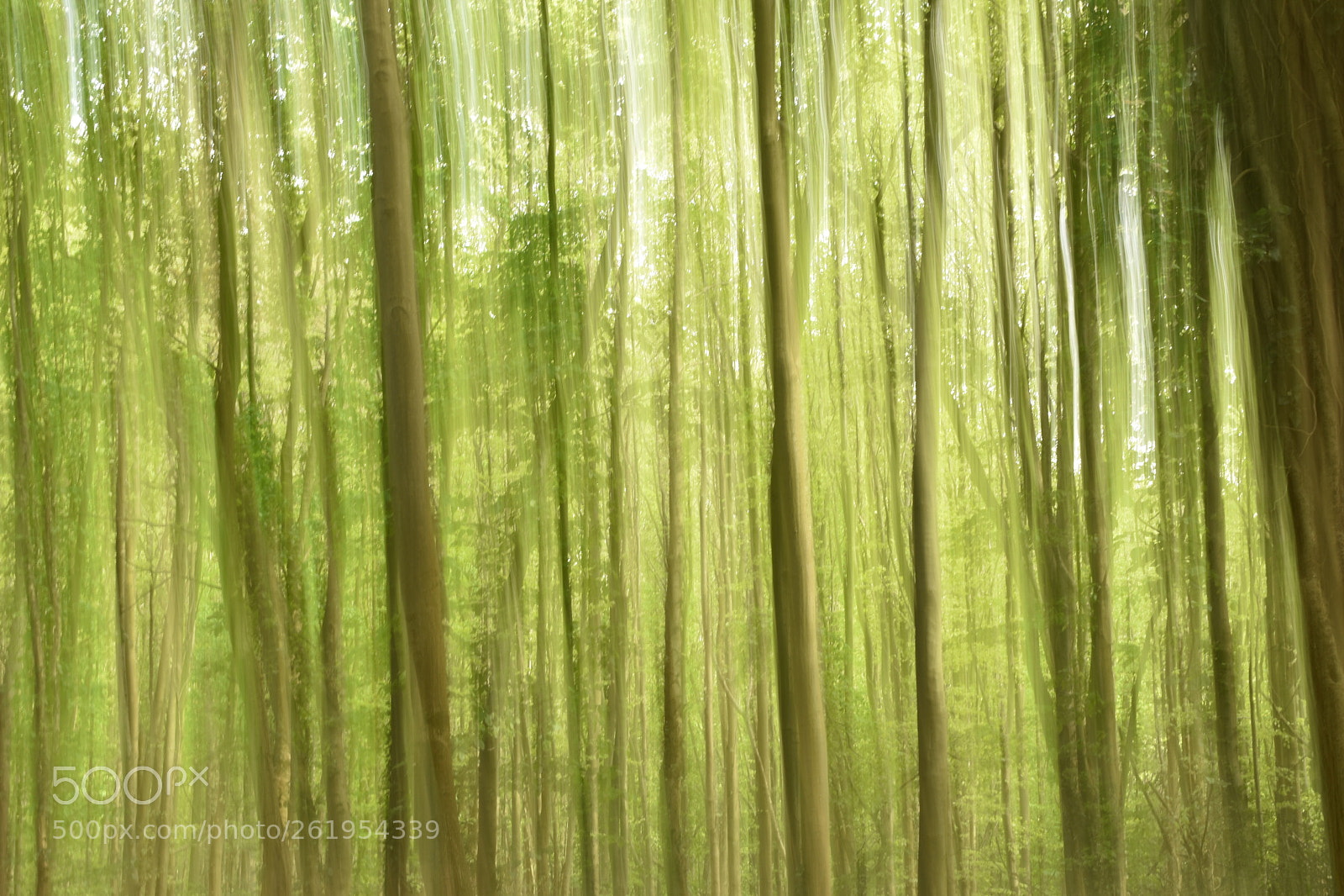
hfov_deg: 35.1
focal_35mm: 57
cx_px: 672
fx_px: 2127
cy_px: 448
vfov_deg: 23.8
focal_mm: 38
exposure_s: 1/2
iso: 100
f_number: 22
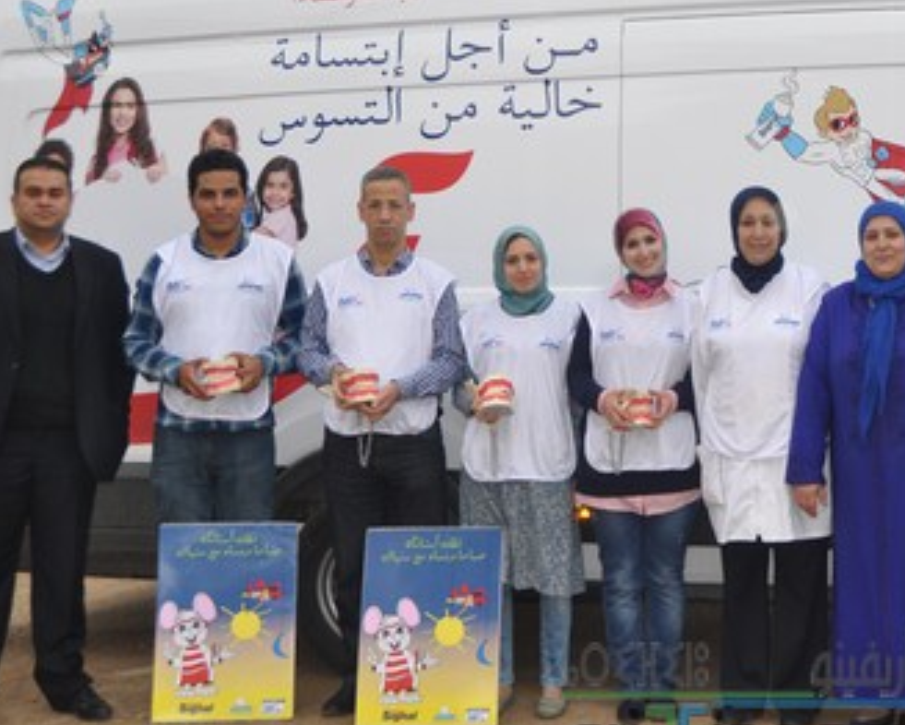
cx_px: 739
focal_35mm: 66
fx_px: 1769
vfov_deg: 23.1
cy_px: 273
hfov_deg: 28.0
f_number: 5.6
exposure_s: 1/200
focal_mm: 24
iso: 200
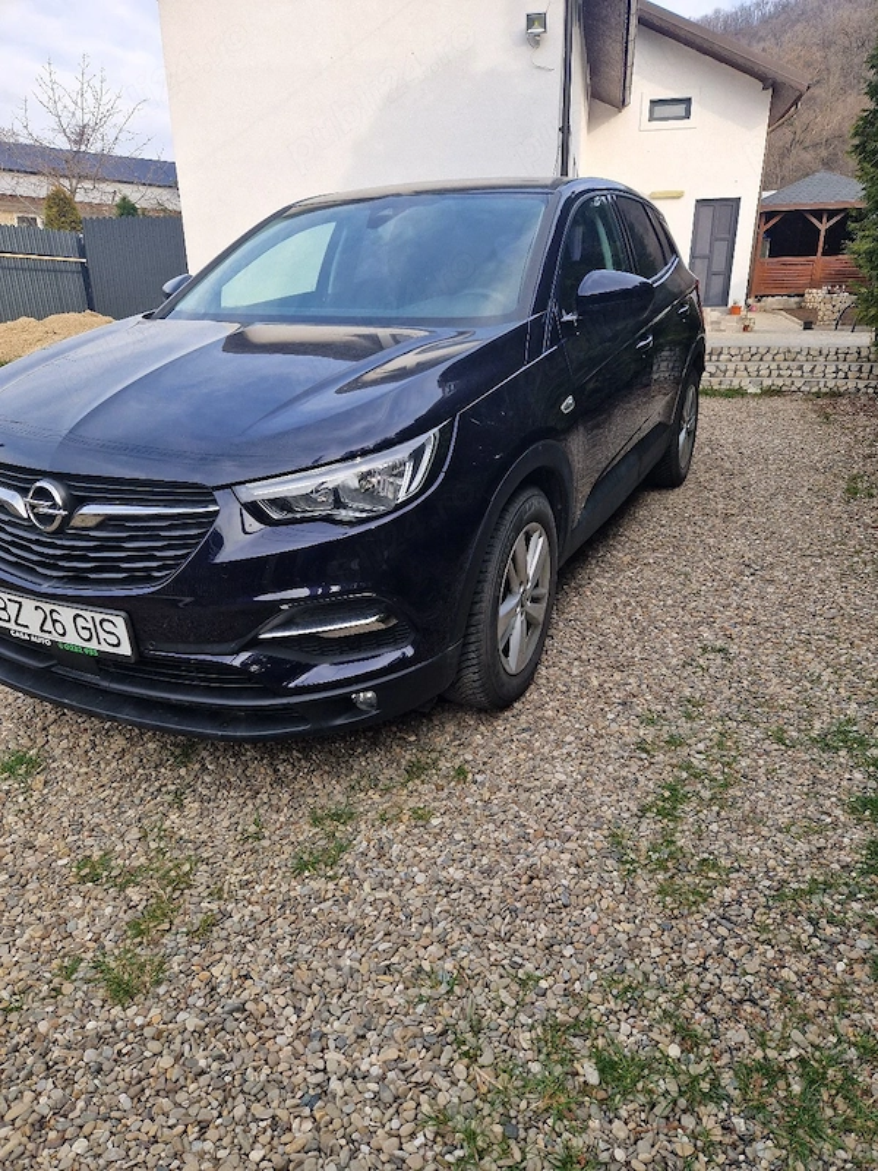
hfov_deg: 58.9
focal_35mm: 23
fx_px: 778
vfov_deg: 73.9
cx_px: 439
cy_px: 586
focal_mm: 5.4
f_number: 1.8
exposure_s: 1/312
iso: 50
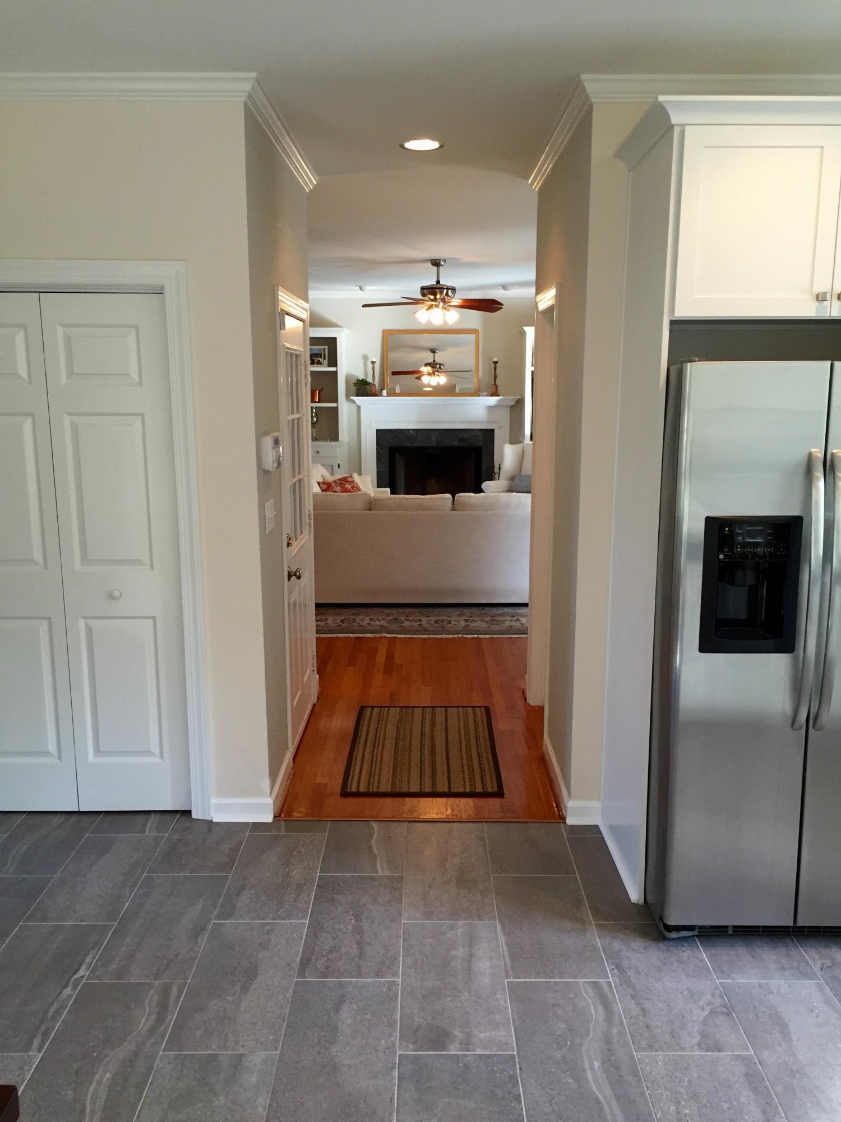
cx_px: 420
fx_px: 939
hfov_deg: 48.2
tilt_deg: -12.4
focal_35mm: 29
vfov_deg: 61.7
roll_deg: +0.0
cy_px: 561
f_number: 2.2
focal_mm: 4.15
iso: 50
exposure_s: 1/30
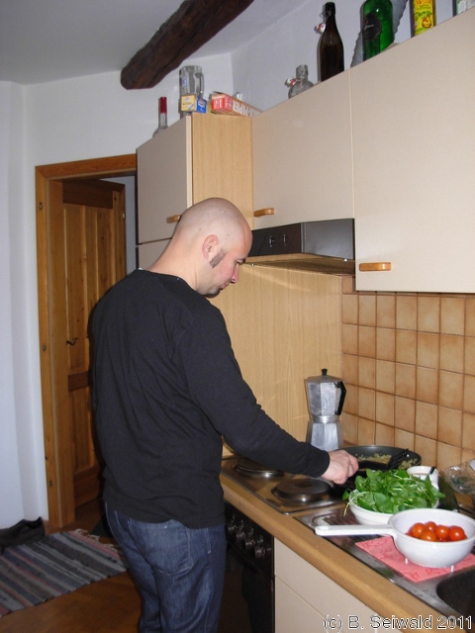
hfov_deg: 37.7
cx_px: 238
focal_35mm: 38
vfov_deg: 49.0
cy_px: 316
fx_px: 695
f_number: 2.9
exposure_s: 1/60.4
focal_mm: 6.3
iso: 149
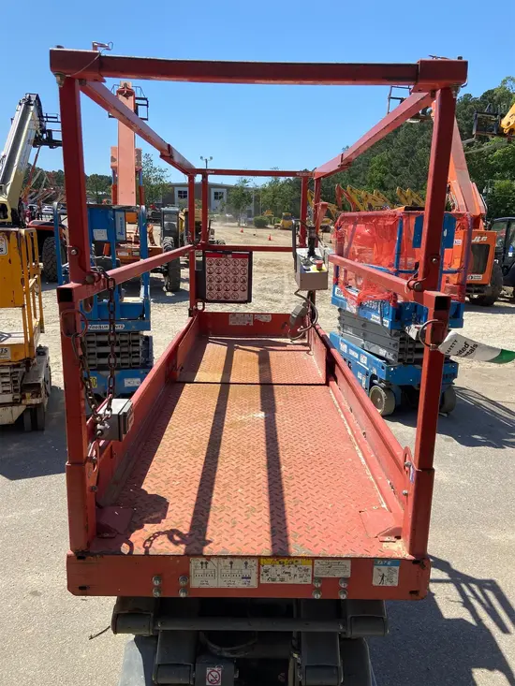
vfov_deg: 67.3
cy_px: 343
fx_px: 516
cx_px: 258
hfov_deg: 53.1
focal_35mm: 26
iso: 32
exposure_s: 1/2967
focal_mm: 4.25
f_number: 1.8
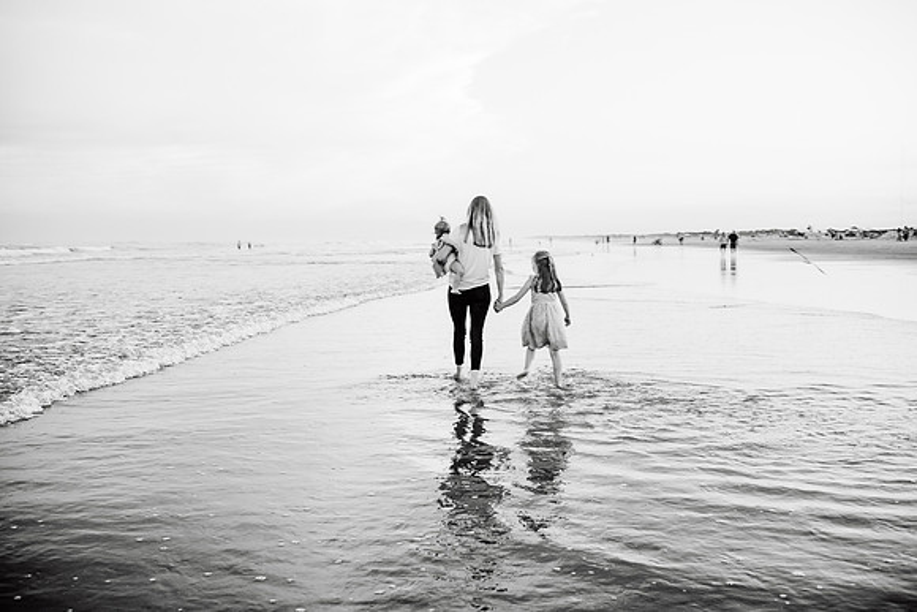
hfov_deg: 54.4
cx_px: 458
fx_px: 892
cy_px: 306
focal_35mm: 35
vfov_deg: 37.9
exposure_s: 1/200
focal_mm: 35
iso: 320
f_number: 2.8
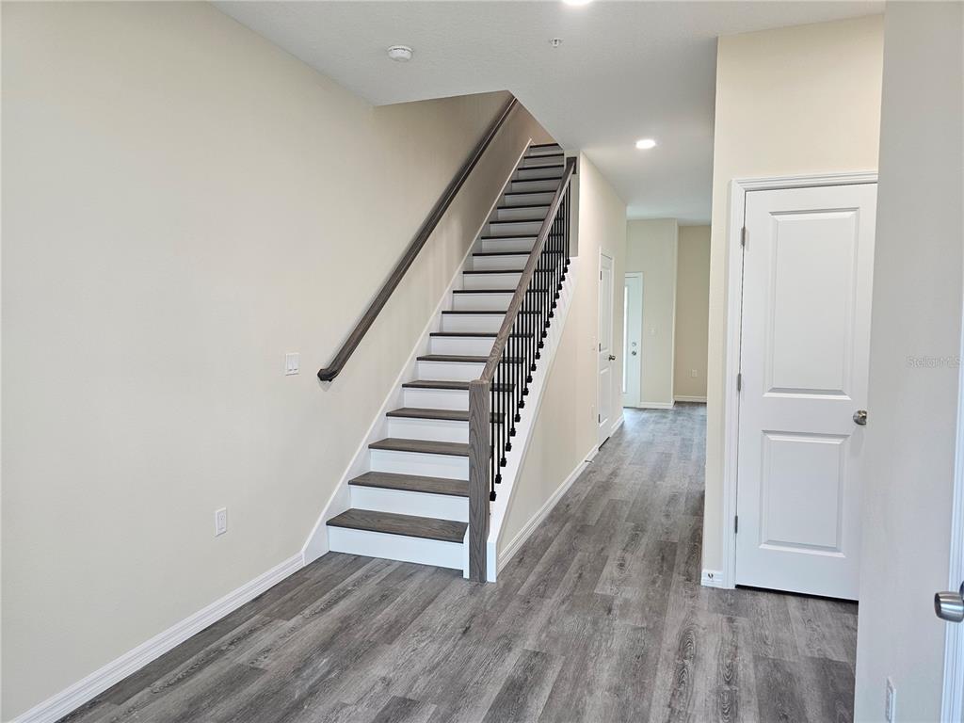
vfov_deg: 58.9
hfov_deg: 73.9
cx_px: 482
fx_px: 641
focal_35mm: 23
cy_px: 362
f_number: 1.7
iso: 200
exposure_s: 1/120
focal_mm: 6.3
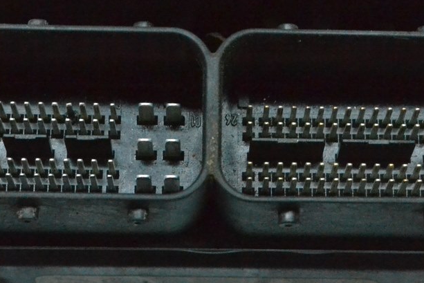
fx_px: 1624
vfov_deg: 10.0
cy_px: 109
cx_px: 259
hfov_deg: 14.9
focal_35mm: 138
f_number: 11
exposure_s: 1/160
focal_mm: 55
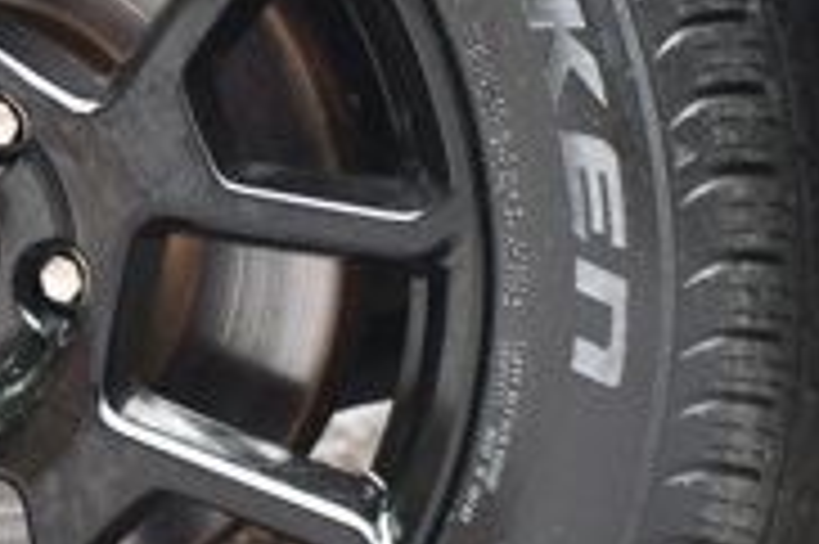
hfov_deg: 3.0
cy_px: 191
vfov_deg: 2.0
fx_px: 15592
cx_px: -72
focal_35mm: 686
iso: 800
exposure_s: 1/125
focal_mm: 130
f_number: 4.8
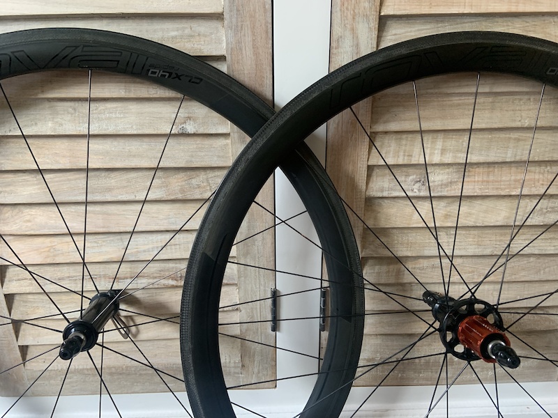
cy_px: 209
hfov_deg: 67.3
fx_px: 419
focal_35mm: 26
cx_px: 279
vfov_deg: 53.1
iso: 160
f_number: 1.8
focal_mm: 4.25
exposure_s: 1/60
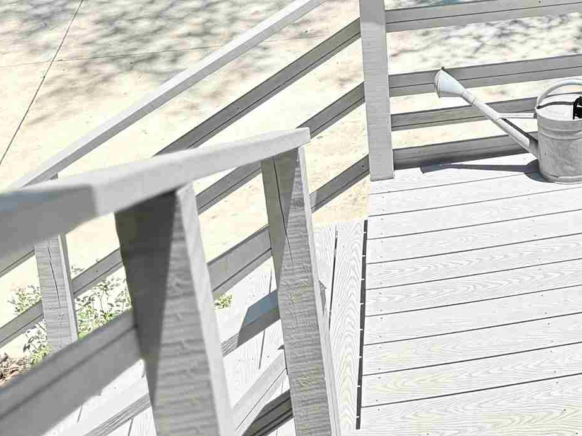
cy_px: -242
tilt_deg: -17.2
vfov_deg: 16.6
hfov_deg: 22.2
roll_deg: +0.3
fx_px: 1345
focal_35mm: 80
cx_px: 735
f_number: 1.78
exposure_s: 1/1689
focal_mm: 6.76
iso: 100
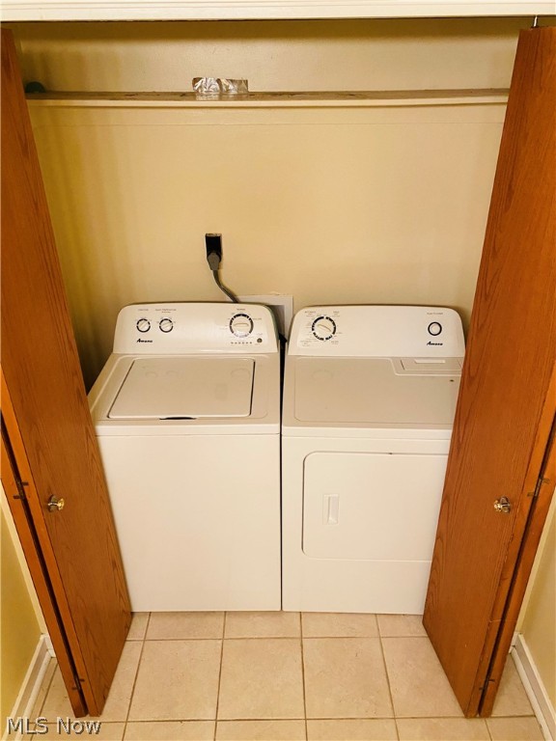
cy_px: 370
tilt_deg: -28.9
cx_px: 278
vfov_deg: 67.3
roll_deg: +0.1
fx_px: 557
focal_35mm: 26
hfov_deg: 53.1
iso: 250
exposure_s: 1/60
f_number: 1.8
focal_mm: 4.25
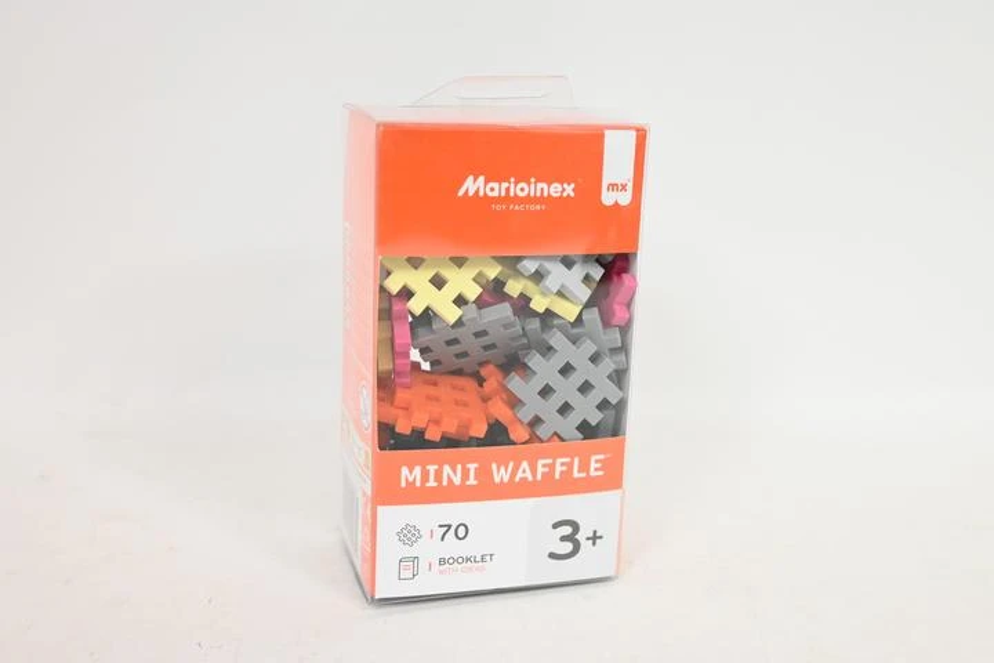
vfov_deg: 32.4
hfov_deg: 47.2
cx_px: 497
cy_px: 332
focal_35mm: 41
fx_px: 1139
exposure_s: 1/125
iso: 400
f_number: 4.5
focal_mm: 27.5
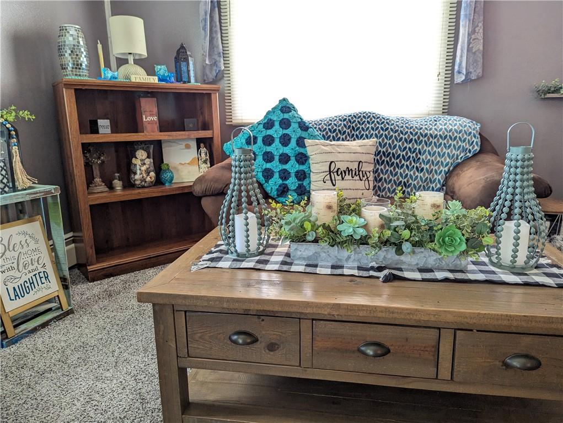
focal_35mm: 24
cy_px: 212
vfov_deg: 56.9
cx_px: 282
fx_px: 391
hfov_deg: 71.5
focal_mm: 6.81
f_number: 1.85
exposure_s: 1/55.3
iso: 183
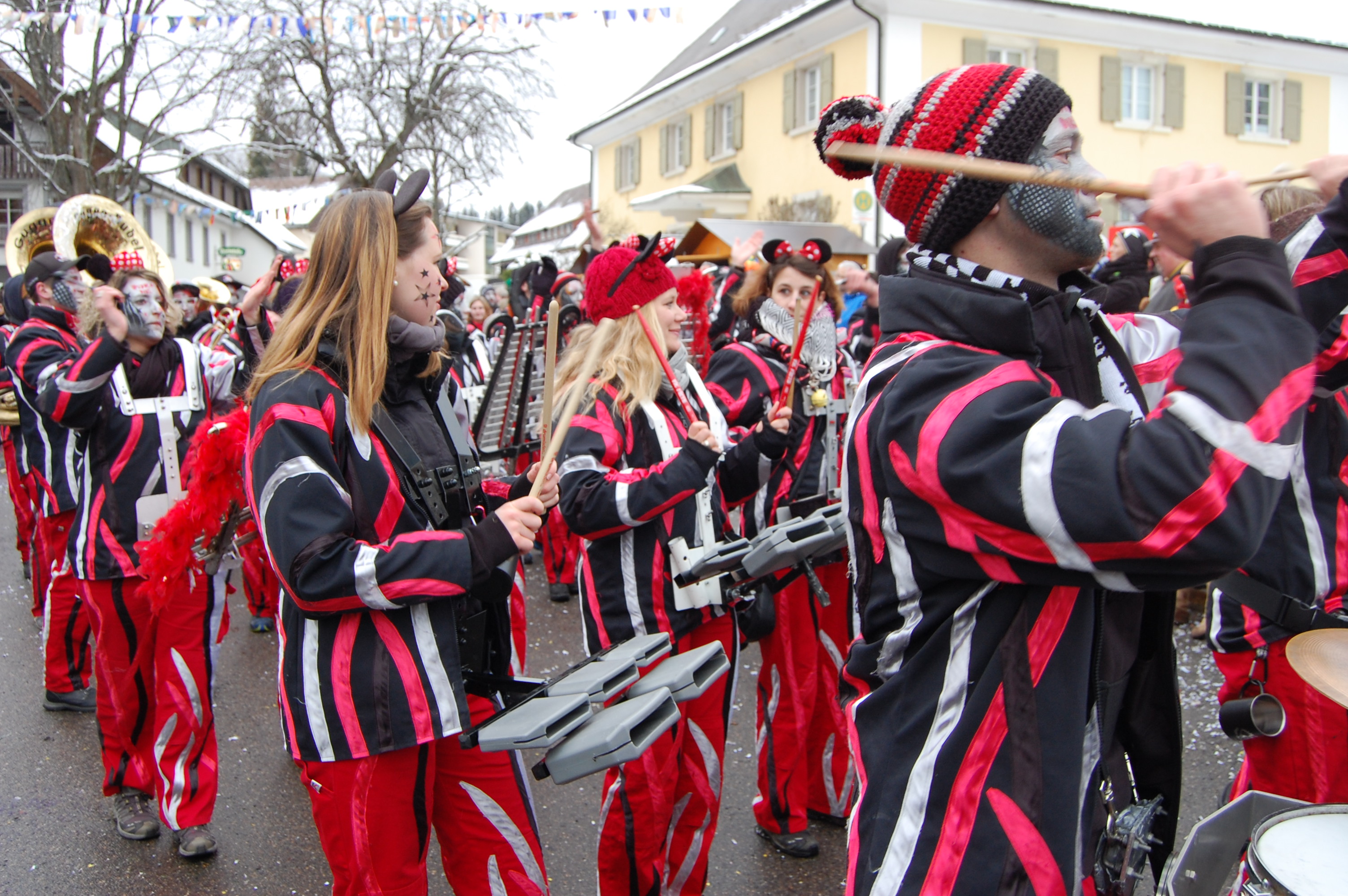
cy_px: 448
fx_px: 1235
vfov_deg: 39.9
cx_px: 674
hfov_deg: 57.3
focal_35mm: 33
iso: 400
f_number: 5.6
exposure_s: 1/125
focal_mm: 22
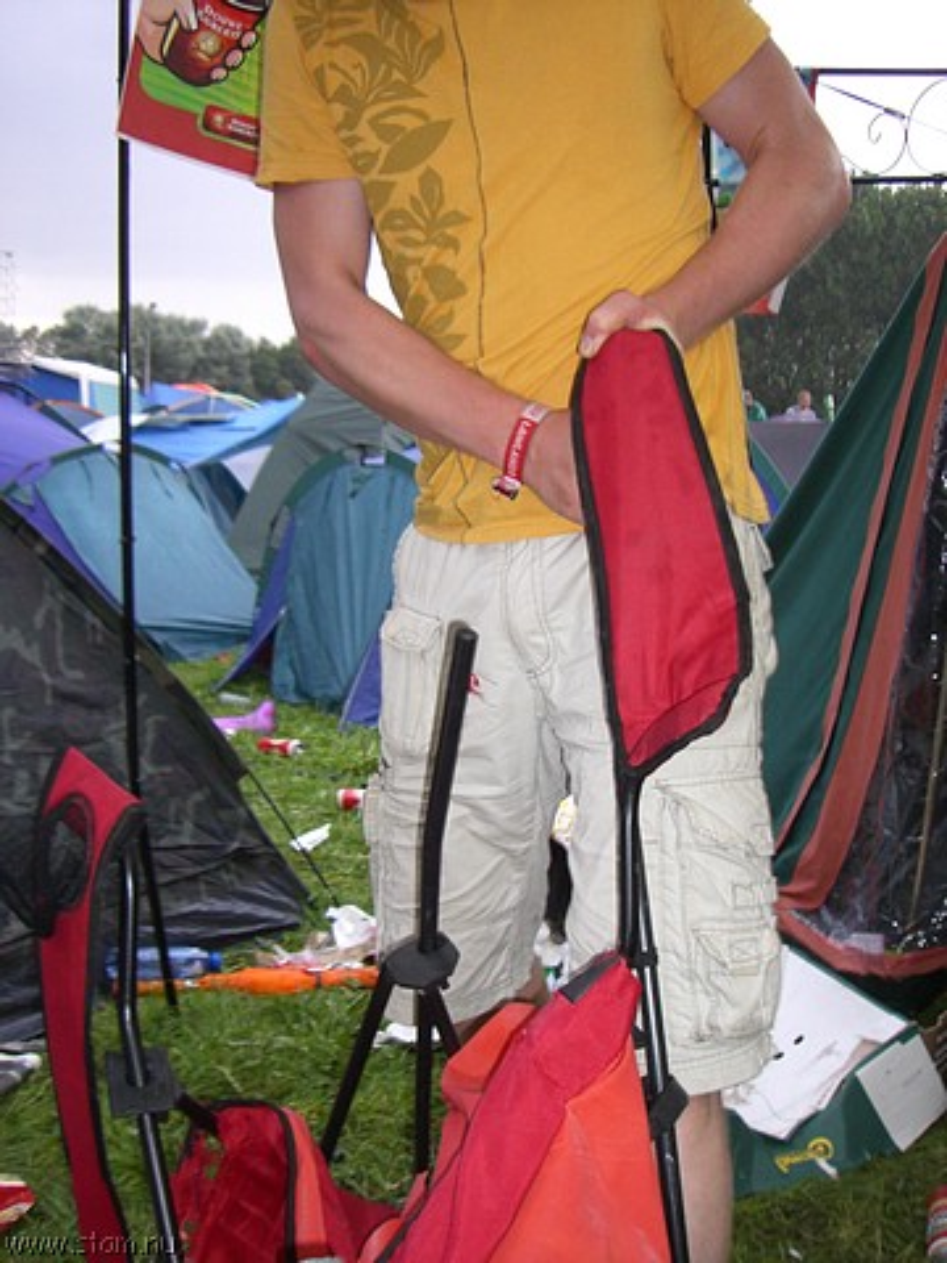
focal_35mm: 38
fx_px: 1386
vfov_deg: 49.0
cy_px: 632
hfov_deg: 37.7
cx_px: 474
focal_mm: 6.2
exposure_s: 1/60
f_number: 2.7
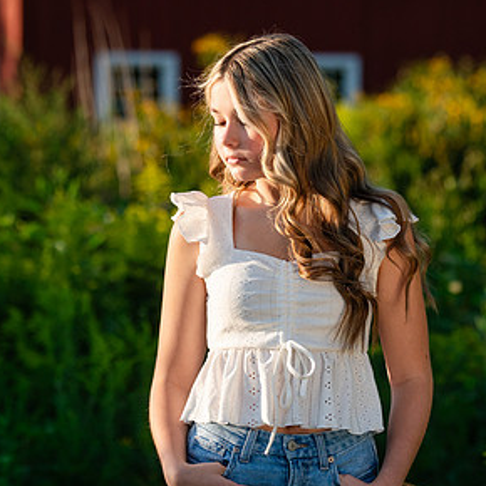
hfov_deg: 9.9
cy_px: 250
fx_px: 2811
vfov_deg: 9.9
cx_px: 275
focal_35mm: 177
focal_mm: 102
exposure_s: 1/5000
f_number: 3.5
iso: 640
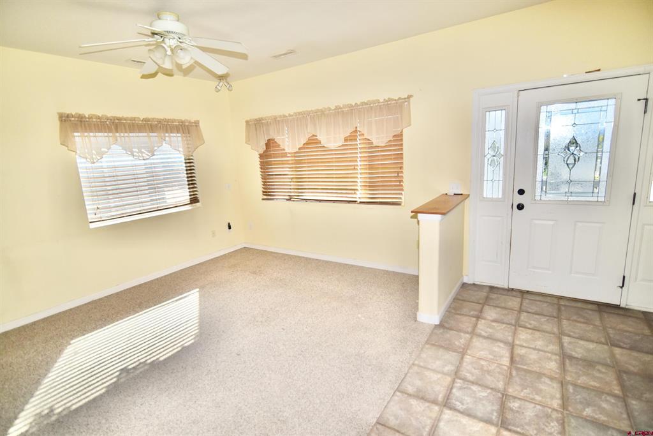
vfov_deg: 67.4
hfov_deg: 90.0
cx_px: 326
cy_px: 218
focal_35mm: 18
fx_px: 327
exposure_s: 1/2000
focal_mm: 18
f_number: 3.5
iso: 400
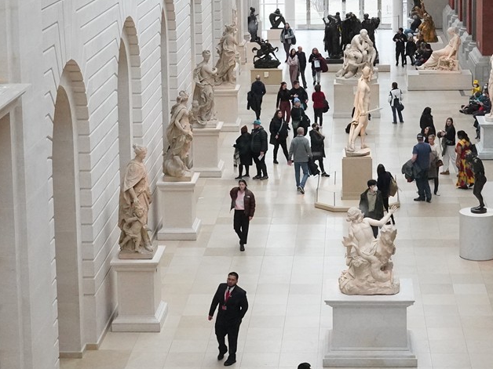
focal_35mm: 98
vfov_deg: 14.9
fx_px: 1396
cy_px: 31
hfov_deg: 20.0
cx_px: 292
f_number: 10
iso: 6400
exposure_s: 1/100
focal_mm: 32
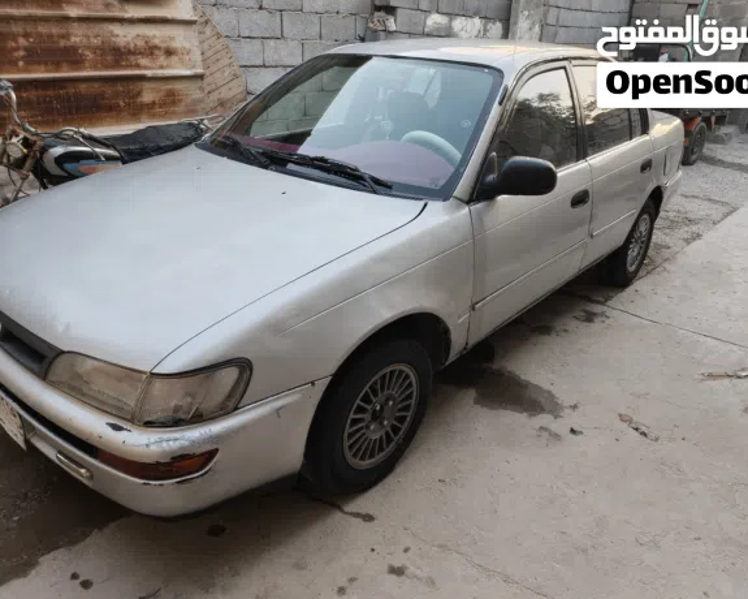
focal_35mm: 25
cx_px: 401
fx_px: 553
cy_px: 296
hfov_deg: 68.0
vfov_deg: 56.8
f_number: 1.8
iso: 140
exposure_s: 1/100
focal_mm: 5.56
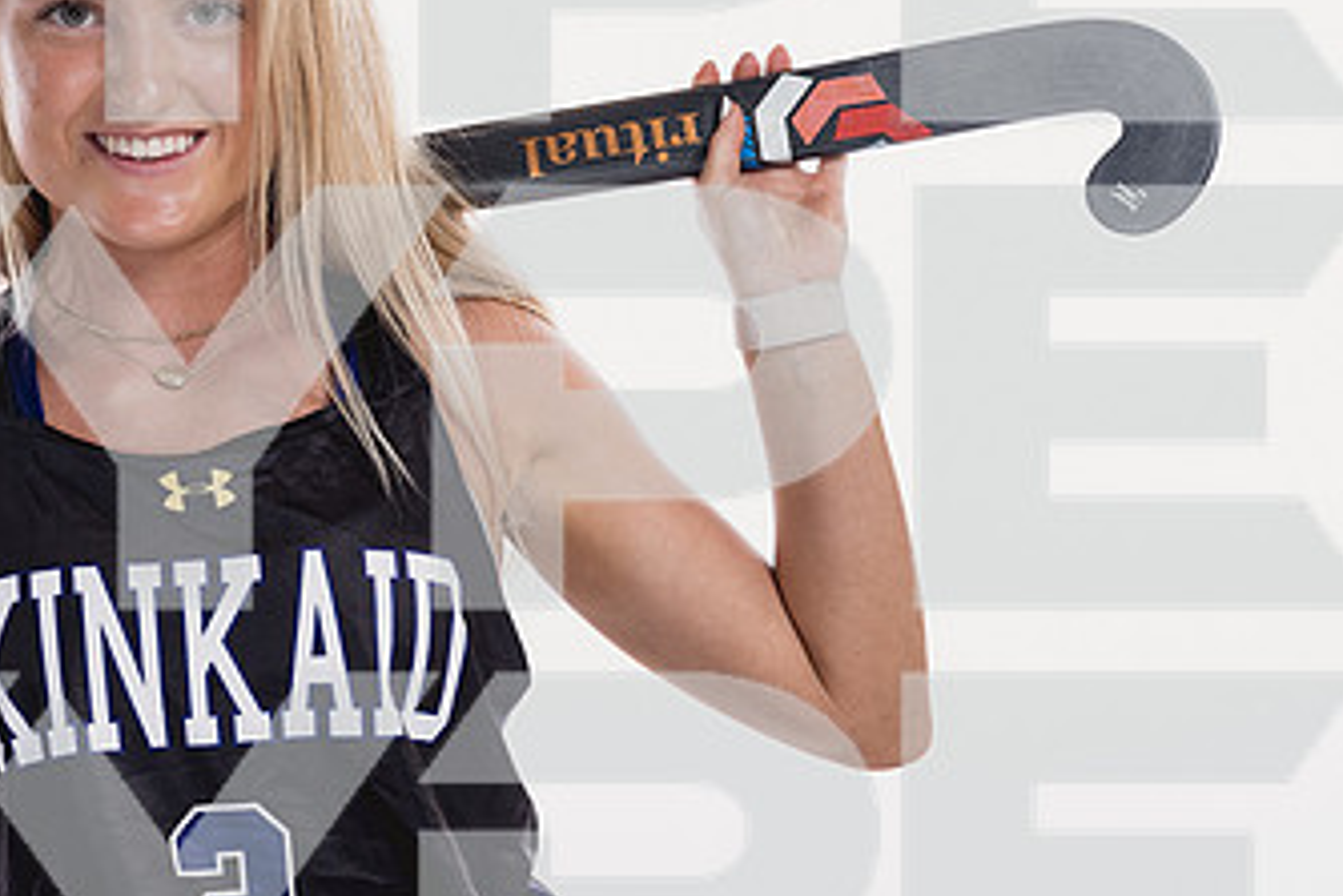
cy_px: 391
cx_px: 346
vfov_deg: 13.2
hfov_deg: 19.5
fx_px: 3881
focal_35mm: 104
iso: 400
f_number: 5.6
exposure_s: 1/250
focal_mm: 56
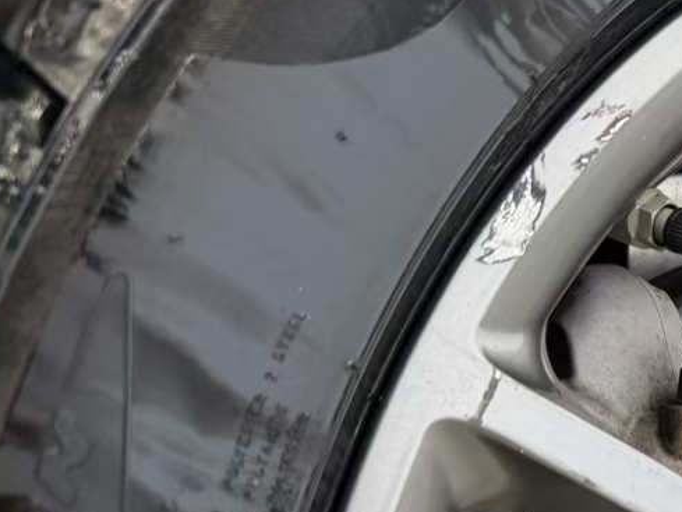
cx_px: 1070
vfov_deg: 16.9
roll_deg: +0.6
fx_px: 1655
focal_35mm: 84
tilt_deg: -12.3
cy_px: 592
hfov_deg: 19.7
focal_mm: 6.76
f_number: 1.78
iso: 125
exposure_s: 1/121
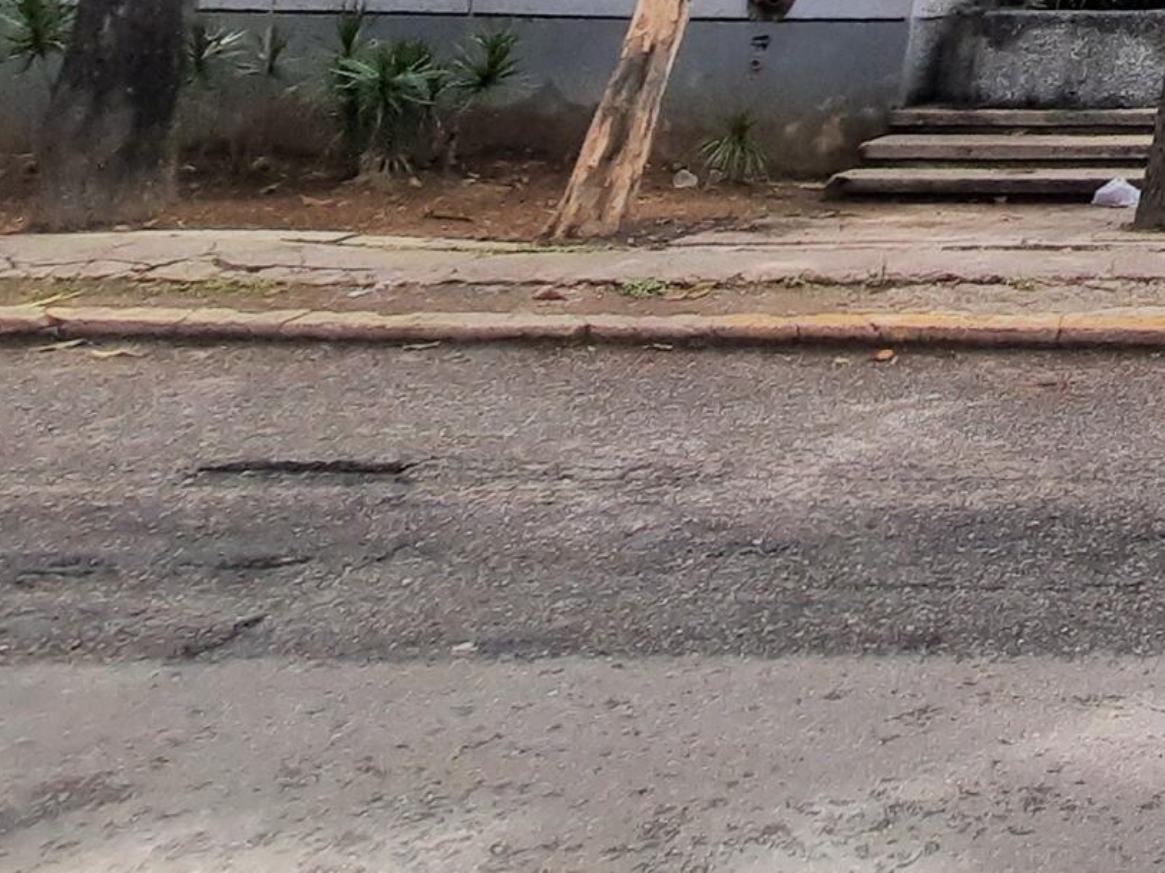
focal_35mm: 48
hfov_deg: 25.3
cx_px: 1889
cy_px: -553
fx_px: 1615
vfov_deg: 22.5
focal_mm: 1.74
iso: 40
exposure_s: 1/853
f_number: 2.2
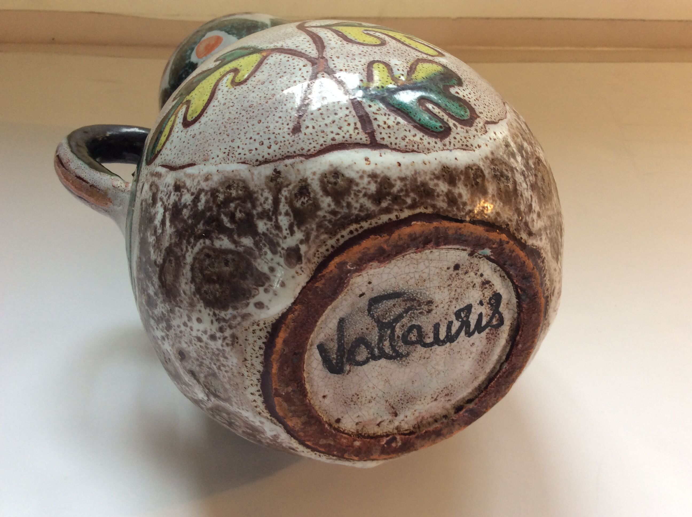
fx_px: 639
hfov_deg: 56.9
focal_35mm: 32
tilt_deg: -40.9
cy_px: 258
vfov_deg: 44.1
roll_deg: +3.7
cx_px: 346
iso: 40
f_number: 2.4
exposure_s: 1/33
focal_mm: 3.3
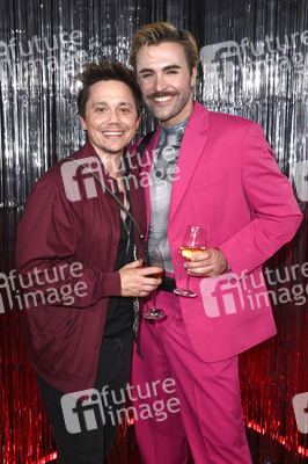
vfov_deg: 53.2
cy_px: 232
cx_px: 154
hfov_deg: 36.8
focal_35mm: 36
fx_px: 463
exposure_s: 1/250
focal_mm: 36
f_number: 5.6
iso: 1250
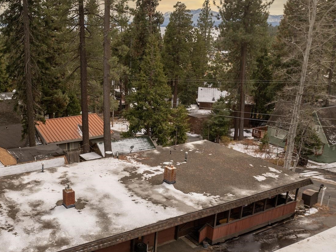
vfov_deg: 37.5
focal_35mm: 38
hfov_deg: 47.5
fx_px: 369
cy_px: 154
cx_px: 92
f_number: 2.8
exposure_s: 1/800
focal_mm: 12.29
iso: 310
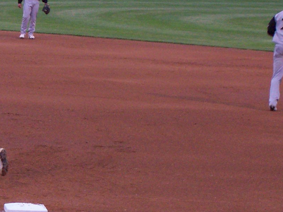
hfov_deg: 6.8
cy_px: 105
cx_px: -42
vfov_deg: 5.1
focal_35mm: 291
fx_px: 2379
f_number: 4.6
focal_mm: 16.8
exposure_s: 1/89.8
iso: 160
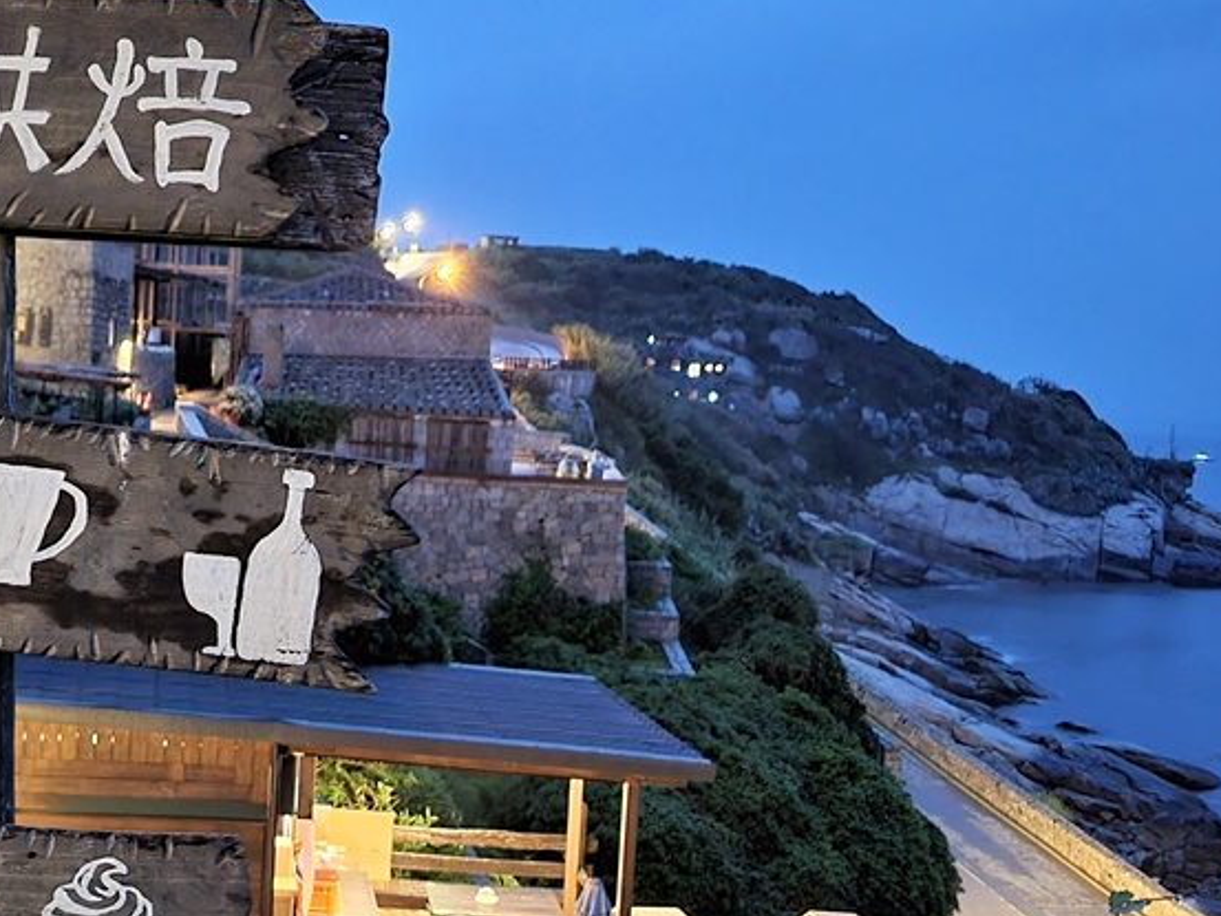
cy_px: 563
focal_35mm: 47
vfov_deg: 30.8
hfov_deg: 38.1
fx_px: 1658
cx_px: 159
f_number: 1.8
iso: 1000
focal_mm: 5.4
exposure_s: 1/8
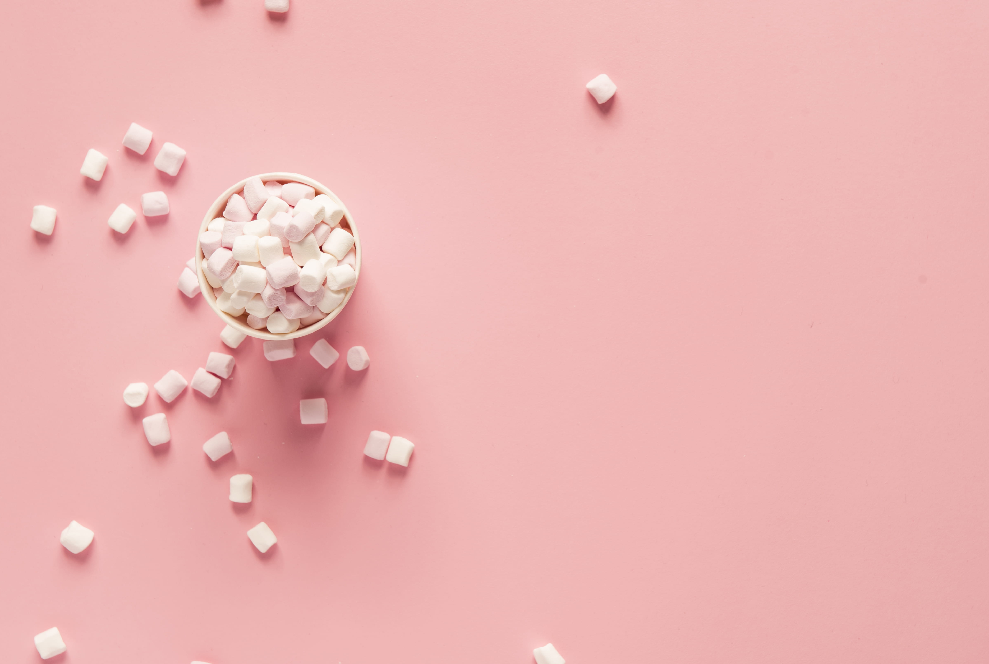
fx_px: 2395
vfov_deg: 15.8
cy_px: 282
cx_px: 530
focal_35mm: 87
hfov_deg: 23.3
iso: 100
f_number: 11
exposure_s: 1/10
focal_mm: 70
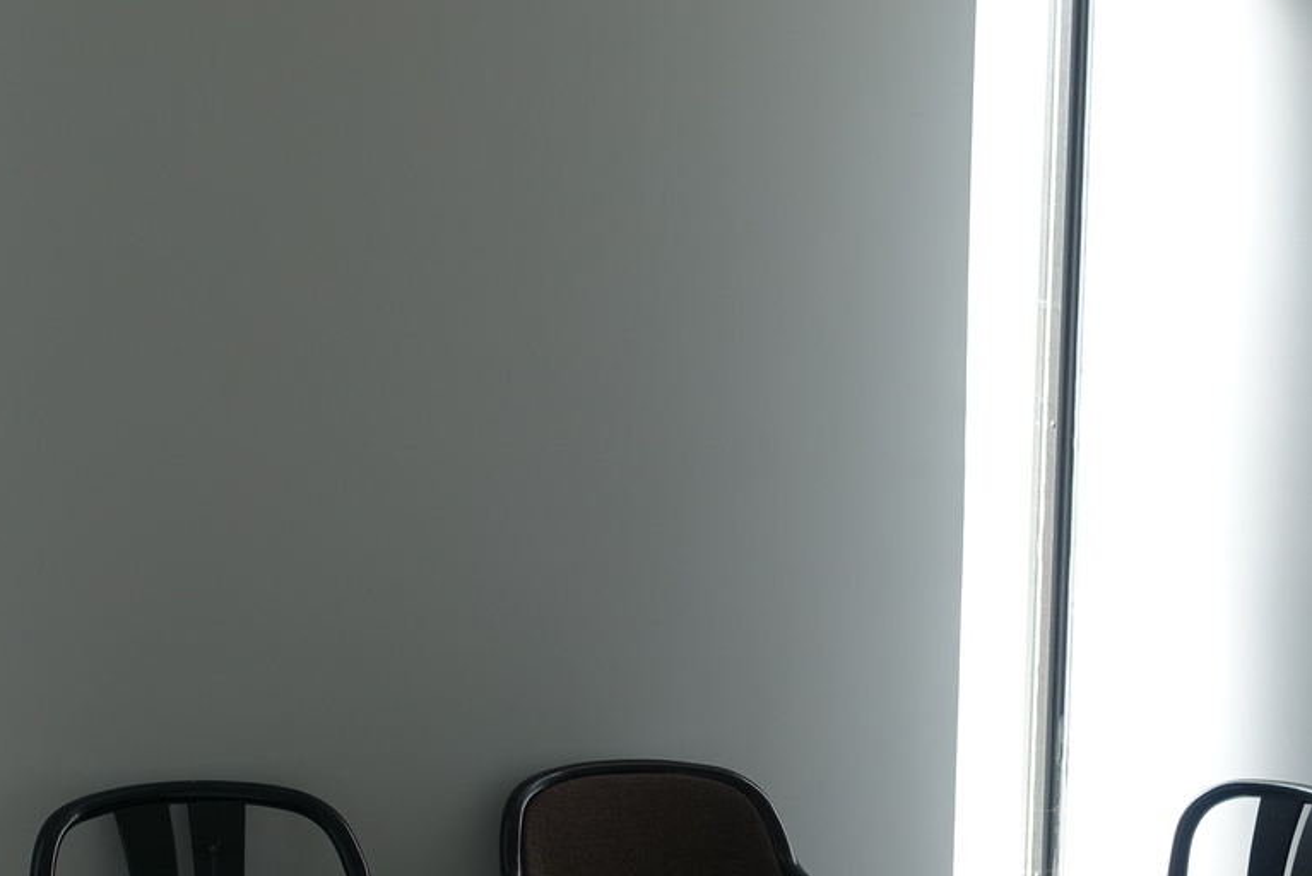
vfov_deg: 18.0
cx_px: 626
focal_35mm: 76
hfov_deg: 26.6
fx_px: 2771
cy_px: 459
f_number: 4
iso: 125
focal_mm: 13.16
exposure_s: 1/80
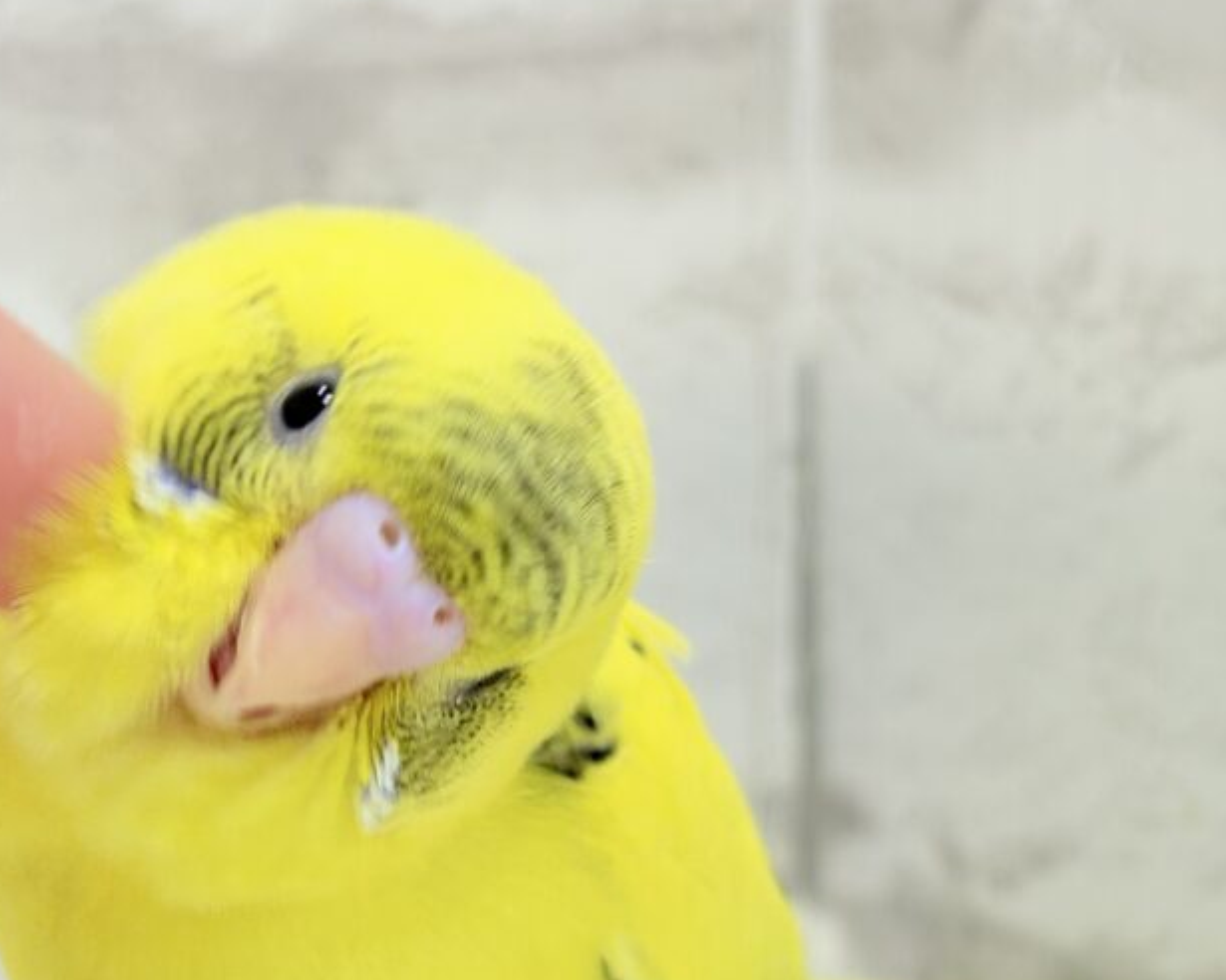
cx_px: 544
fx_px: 3592
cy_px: 811
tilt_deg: -11.8
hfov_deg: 19.4
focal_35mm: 99
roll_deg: +2.3
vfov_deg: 15.4
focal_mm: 5.96
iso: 40
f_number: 1.6
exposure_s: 1/50
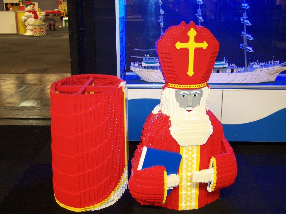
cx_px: 143
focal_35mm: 41
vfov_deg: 35.1
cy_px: 114
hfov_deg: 45.8
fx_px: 339
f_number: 2.8
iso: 140
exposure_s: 1/6
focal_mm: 6.3
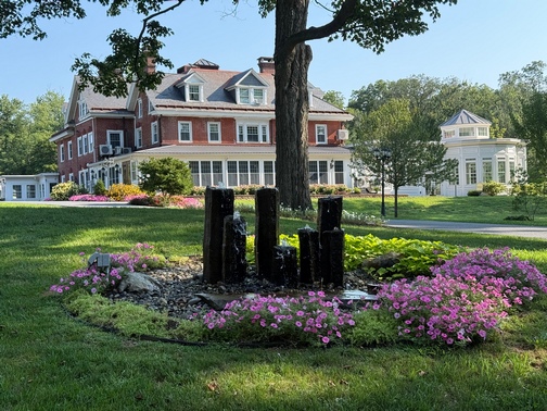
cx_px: 274
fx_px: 758
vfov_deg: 30.3
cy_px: 206
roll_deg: +1.6
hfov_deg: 39.7
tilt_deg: +1.6
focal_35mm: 48
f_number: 1.78
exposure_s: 1/1353
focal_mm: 6.76
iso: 80
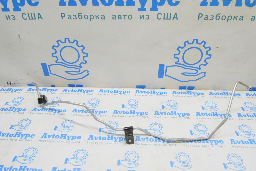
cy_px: 86
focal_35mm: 30
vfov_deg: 43.5
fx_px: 213
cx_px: 128
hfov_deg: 62.0
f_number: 20
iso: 6400
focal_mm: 20
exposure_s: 1/20
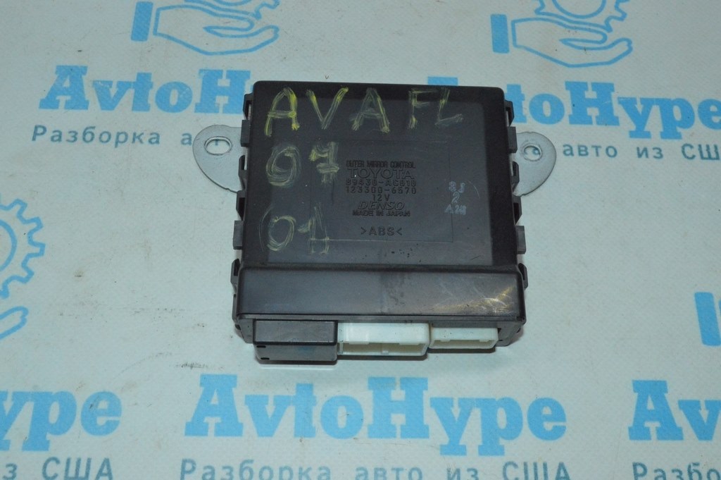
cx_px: 360
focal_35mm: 39
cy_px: 240
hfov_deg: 49.6
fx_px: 780
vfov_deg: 34.2
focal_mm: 26
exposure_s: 1/200
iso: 4500
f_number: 16
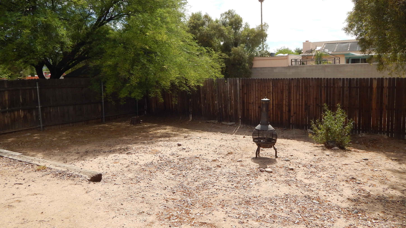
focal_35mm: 26
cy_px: 97
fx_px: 280
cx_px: 206
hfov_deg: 71.9
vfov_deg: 44.3
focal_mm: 4
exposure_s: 1/400
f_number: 6
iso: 125
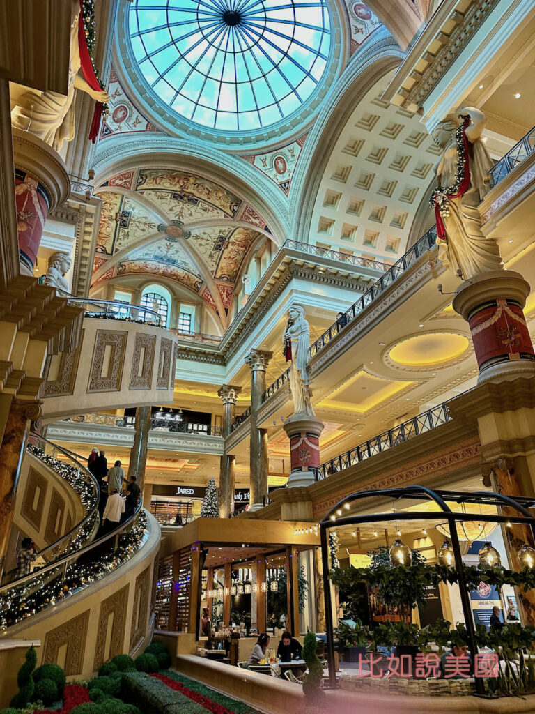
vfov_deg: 71.6
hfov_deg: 56.8
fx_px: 495
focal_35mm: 24
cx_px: 268
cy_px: 357
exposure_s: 1/60
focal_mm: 6.86
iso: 250
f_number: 1.78
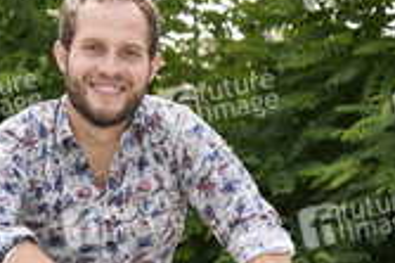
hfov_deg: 10.1
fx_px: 2225
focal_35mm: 203
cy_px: 280
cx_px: 155
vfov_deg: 6.7
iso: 1250
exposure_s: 1/80
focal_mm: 75
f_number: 6.3
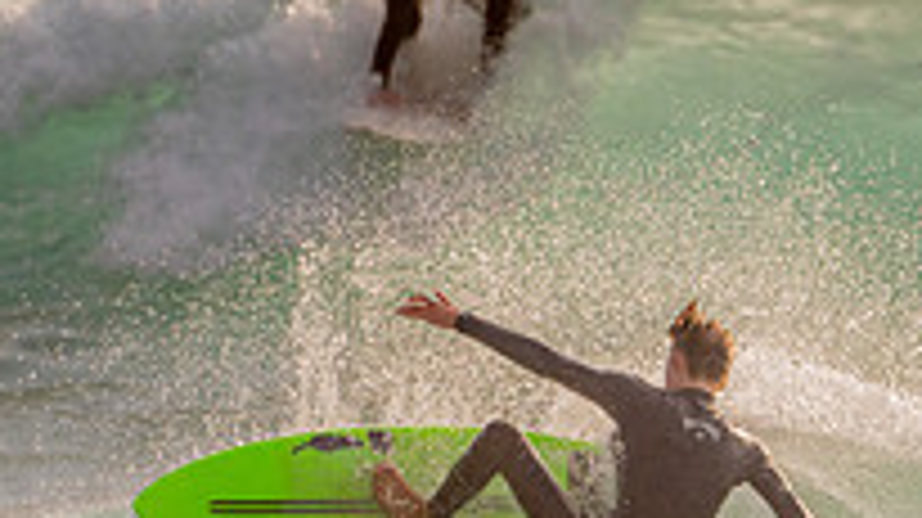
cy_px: 652
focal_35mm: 1815
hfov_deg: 1.2
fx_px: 44344
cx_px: 679
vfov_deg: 0.7
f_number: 5.6
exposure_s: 1/2000
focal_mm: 500
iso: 140
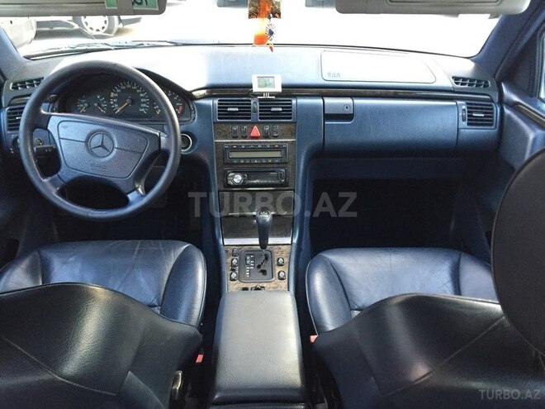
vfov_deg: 48.2
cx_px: 272
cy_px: 204
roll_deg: +0.2
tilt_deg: -26.9
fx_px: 457
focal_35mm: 29
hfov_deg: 61.7
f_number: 2.2
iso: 250
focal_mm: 4.15
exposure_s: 1/33
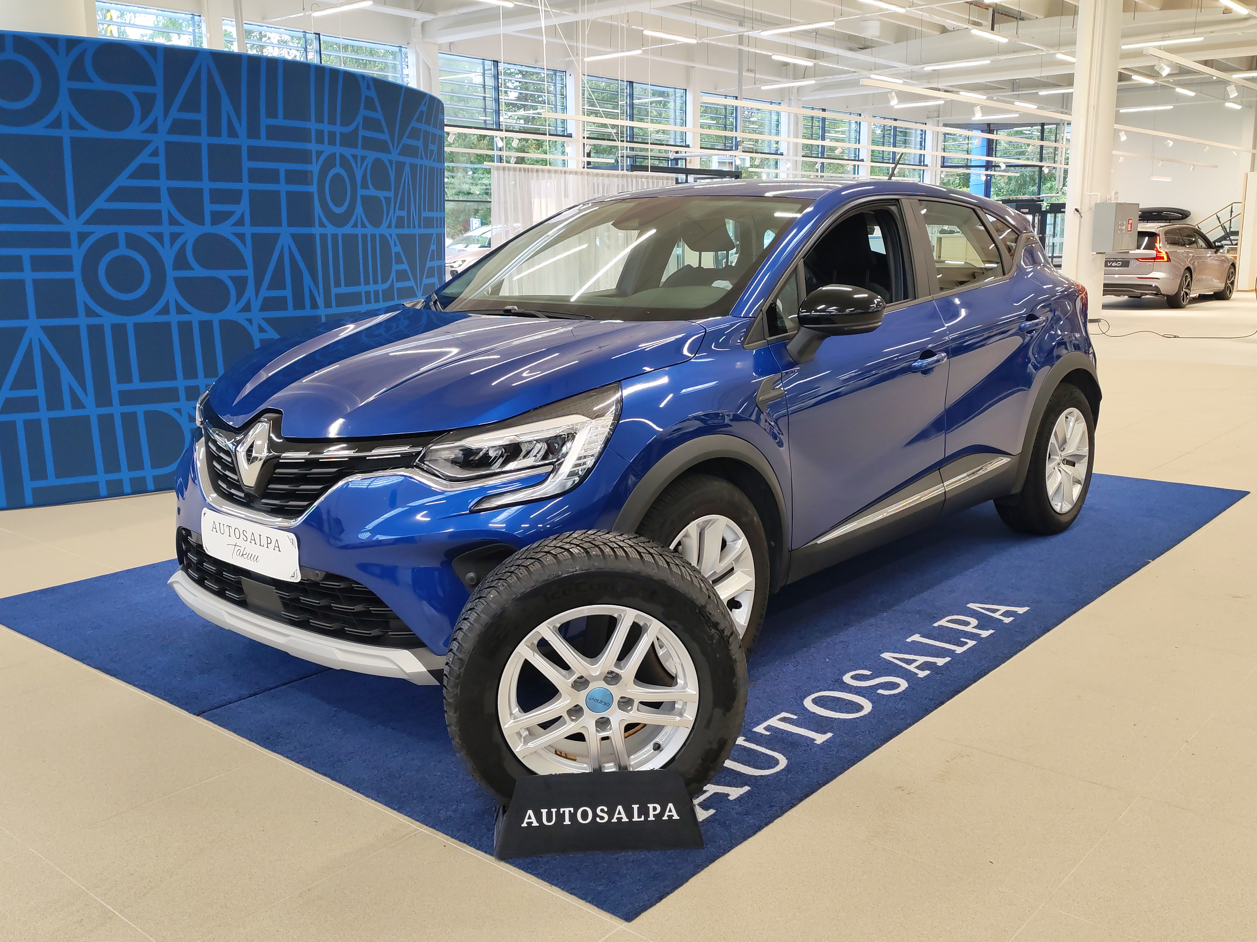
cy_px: 471
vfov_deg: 42.9
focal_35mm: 33
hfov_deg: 55.4
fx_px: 1198
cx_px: 628
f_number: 1.9
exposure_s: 1/100
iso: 337
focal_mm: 6.12
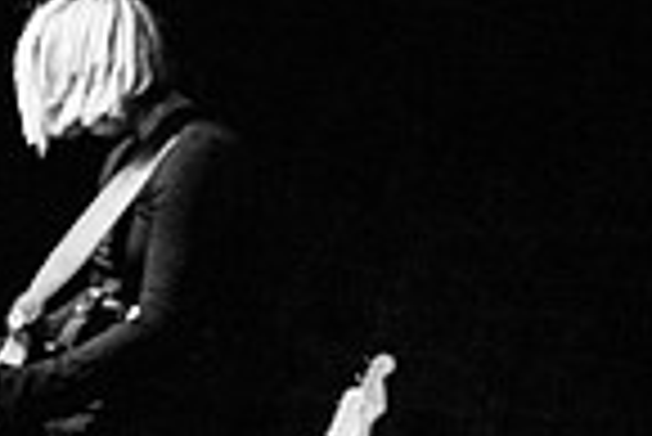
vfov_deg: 12.7
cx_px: 949
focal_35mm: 108
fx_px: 1958
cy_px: 276
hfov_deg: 17.2
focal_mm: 27
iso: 2500
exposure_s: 1/125
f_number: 3.2
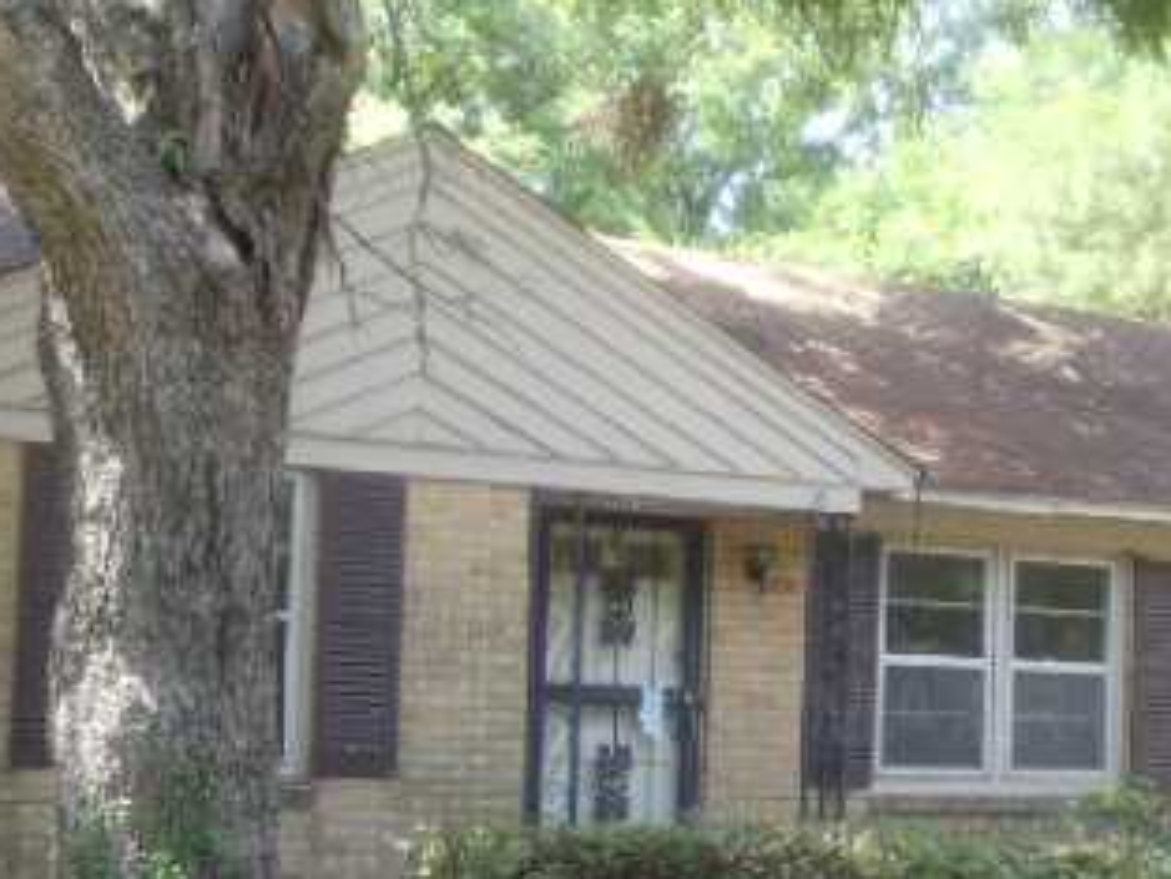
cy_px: 711
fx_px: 3046
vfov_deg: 16.3
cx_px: 939
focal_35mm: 90
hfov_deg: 21.5
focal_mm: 6
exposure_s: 1/100
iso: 160
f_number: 3.5
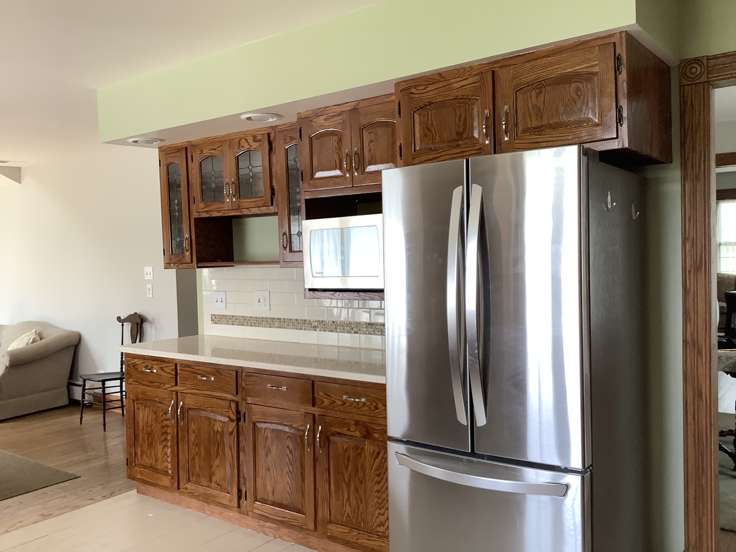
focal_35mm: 31
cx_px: 368
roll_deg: +1.3
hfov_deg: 58.4
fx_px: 659
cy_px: 276
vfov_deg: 45.4
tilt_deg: -4.0
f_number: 2.4
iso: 50
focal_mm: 3.3
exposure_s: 1/60
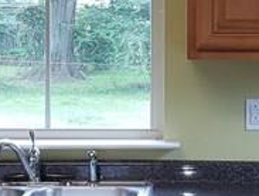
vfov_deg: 10.3
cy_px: 65
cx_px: 117
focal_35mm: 145
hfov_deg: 13.6
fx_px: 1087
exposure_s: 1/60
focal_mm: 4.3
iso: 80
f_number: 2.4
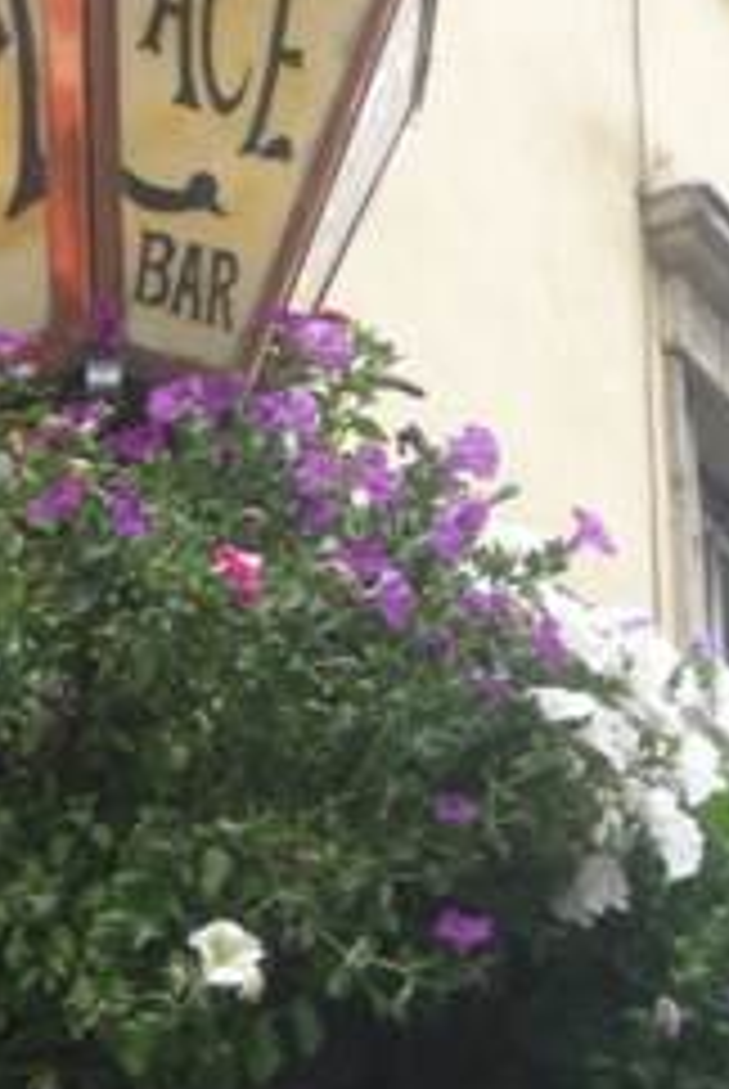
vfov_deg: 10.0
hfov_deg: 6.7
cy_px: 608
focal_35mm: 206
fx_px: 6239
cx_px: 171
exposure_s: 1/59.6
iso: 64
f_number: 3.9
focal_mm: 15.7
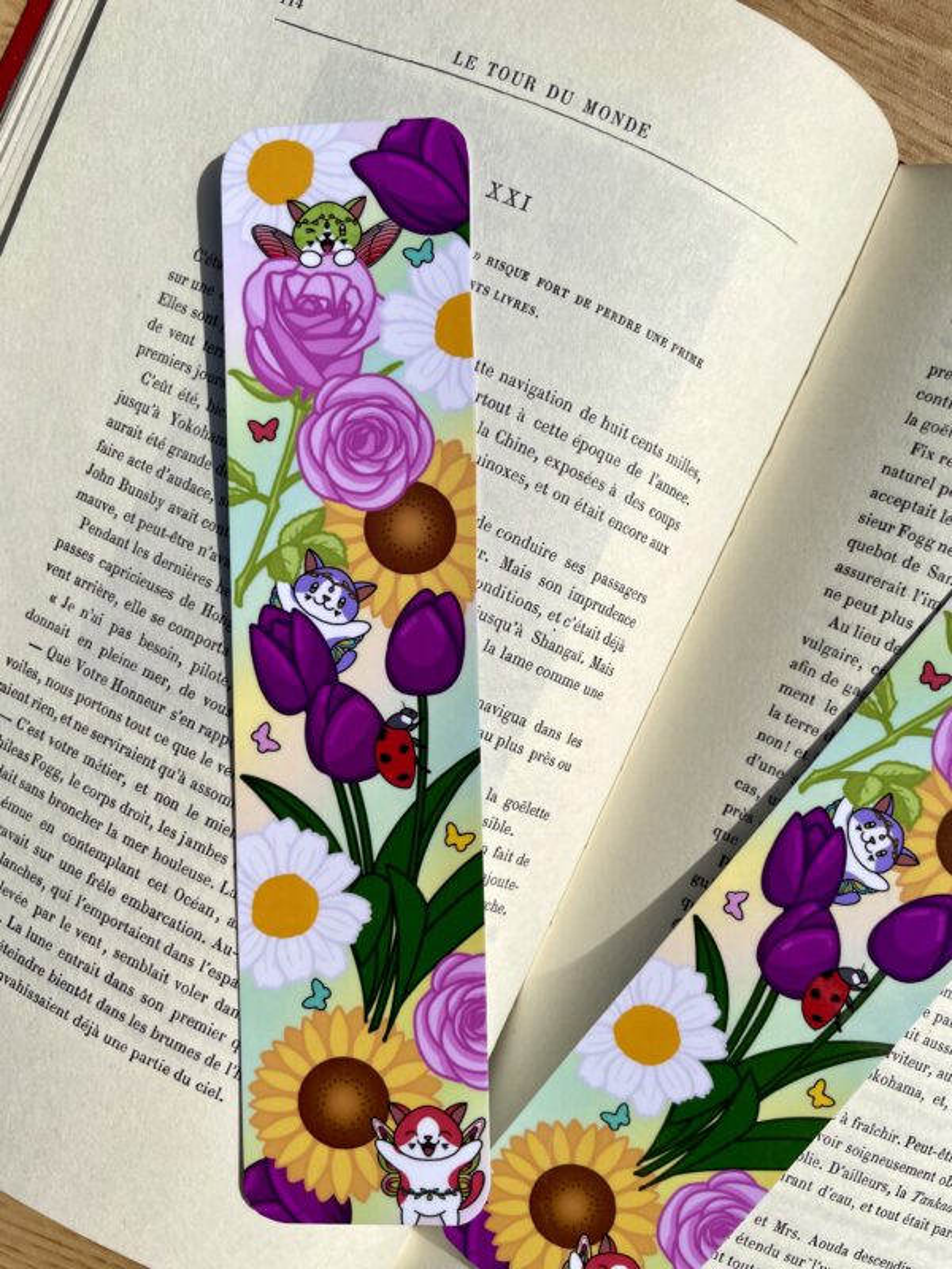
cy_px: 634
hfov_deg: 53.1
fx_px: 953
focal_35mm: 26
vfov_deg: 67.3
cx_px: 476
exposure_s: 1/14925
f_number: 1.6
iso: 32
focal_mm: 4.2
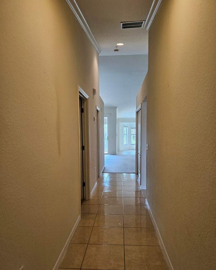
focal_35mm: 25
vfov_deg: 68.0
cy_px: 147
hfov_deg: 56.8
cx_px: 110
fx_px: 200
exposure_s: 1/120
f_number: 1.8
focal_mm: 5.4
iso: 160
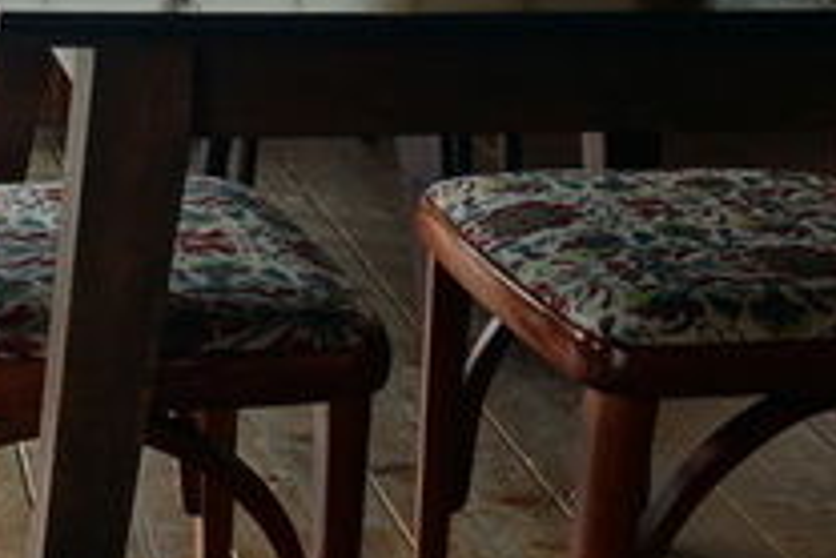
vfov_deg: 14.2
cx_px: 167
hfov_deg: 21.4
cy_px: -60
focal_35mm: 94
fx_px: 2184
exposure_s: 1/80
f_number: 2.8
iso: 125
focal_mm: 8.8
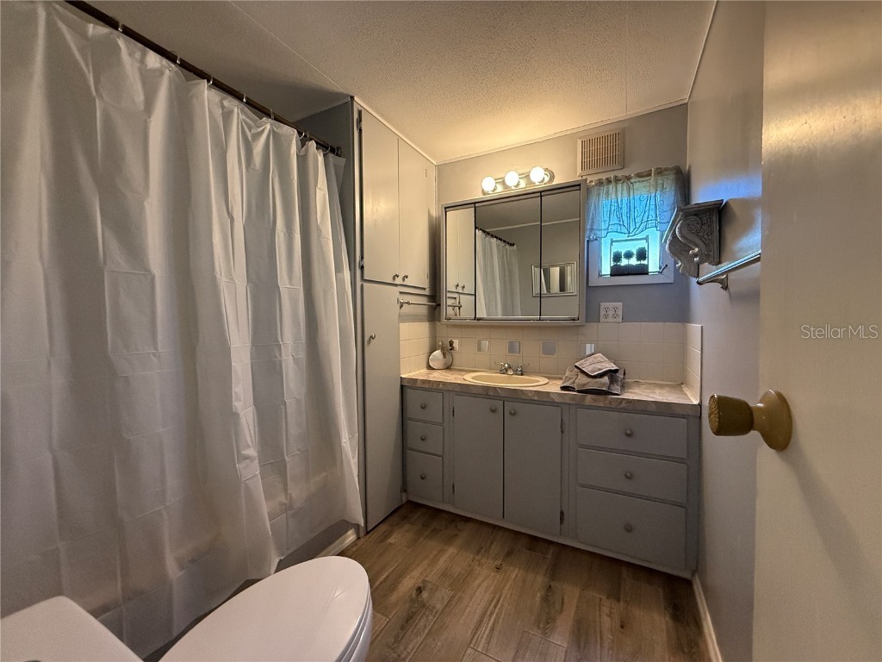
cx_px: 441
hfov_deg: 102.1
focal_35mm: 14
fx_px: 357
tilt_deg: -2.0
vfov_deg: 85.7
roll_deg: +0.1
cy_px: 331
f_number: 2.2
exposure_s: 1/120
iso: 640
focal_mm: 2.22
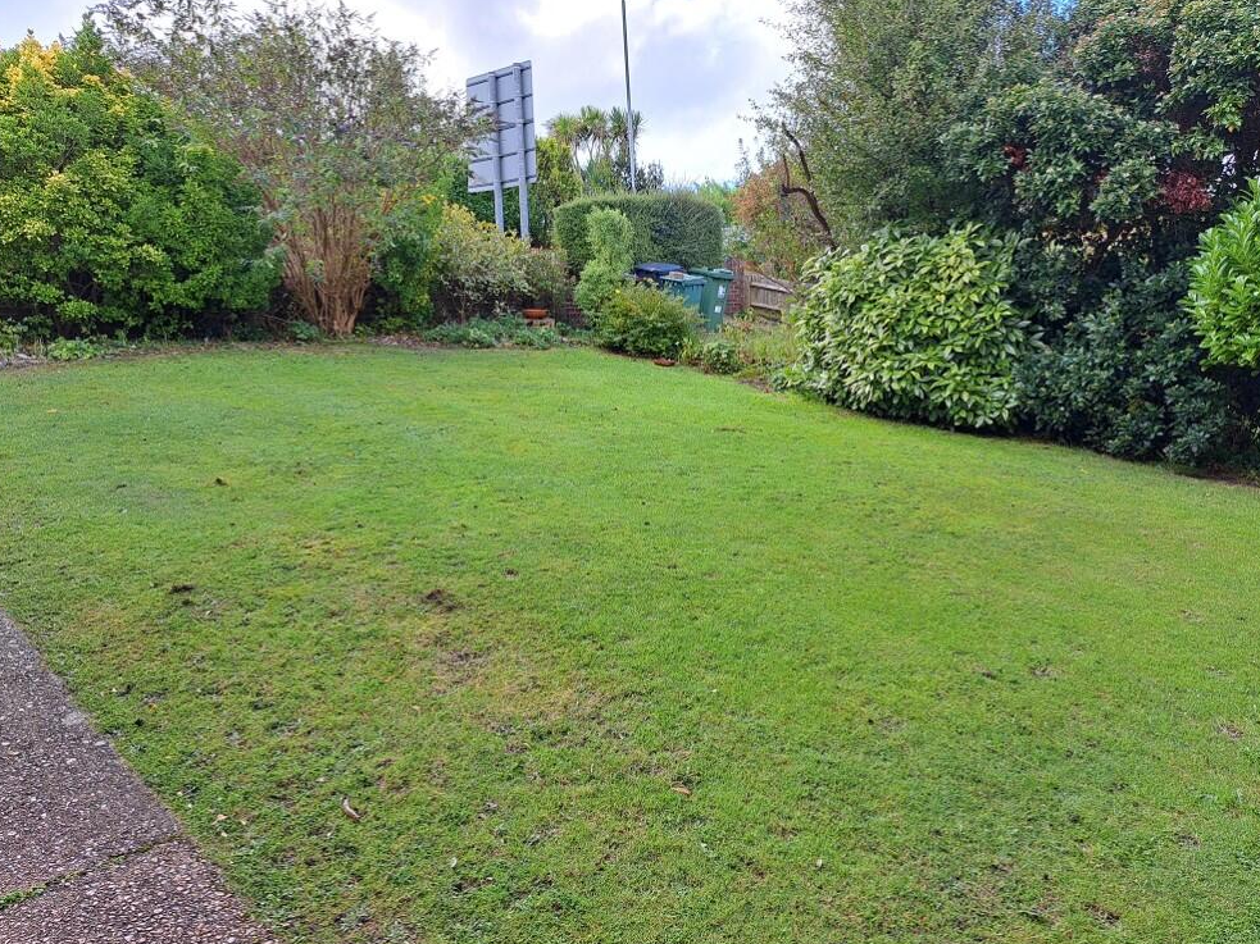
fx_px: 910
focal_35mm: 25
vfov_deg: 54.9
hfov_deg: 69.4
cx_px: 642
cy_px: 466
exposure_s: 1/227
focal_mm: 5.23
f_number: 1.8
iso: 50
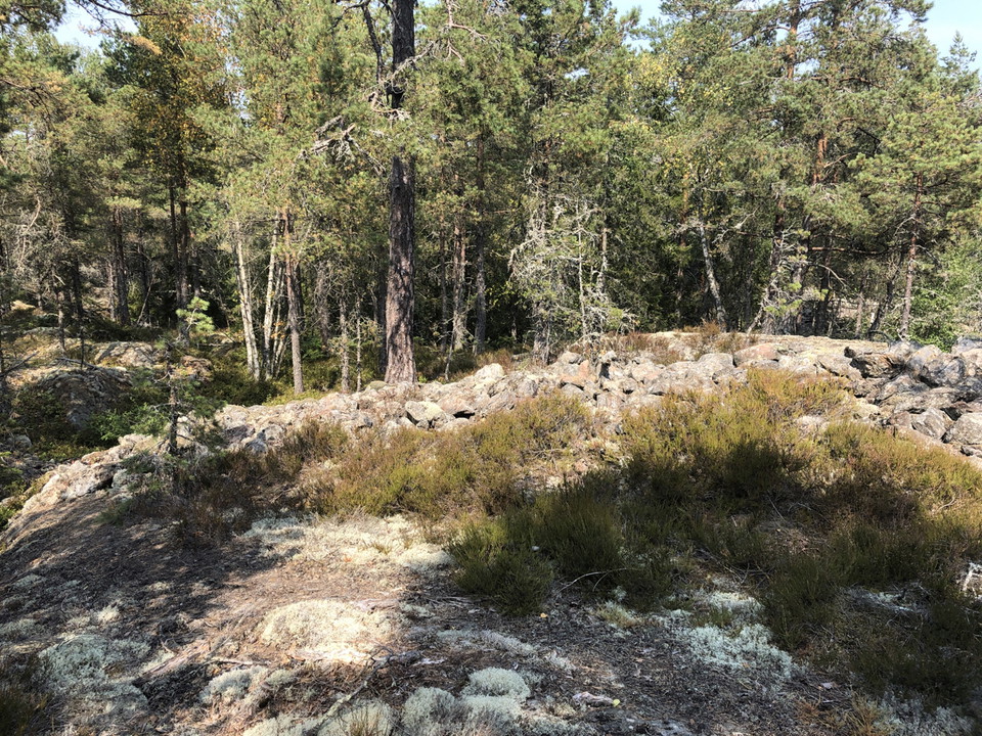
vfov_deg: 49.7
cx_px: 491
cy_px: 368
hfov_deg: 63.4
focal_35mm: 28
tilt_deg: -11.4
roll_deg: +0.0
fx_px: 794
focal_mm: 3.99
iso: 20
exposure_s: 1/623
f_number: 1.8
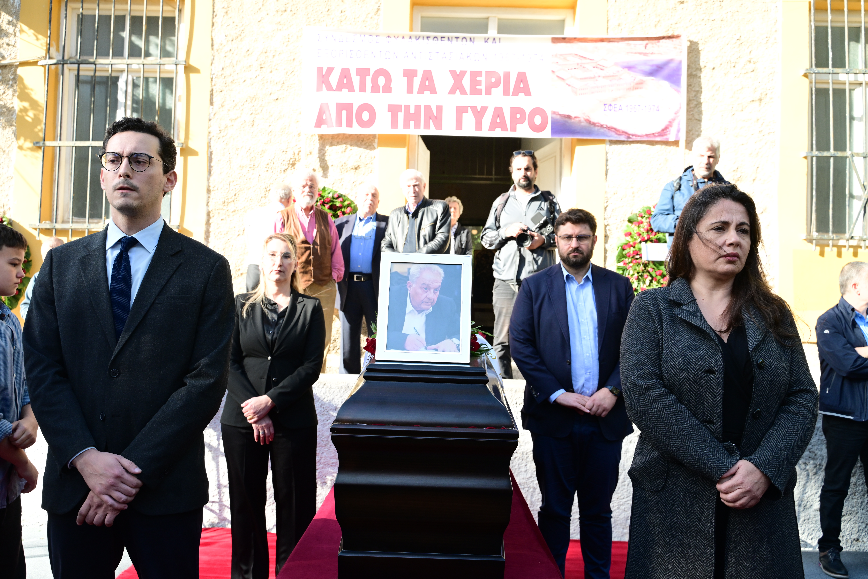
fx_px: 820
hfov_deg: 55.8
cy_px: 290
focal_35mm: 34
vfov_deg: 38.9
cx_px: 434
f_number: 6.3
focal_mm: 34
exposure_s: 1/400
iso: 800
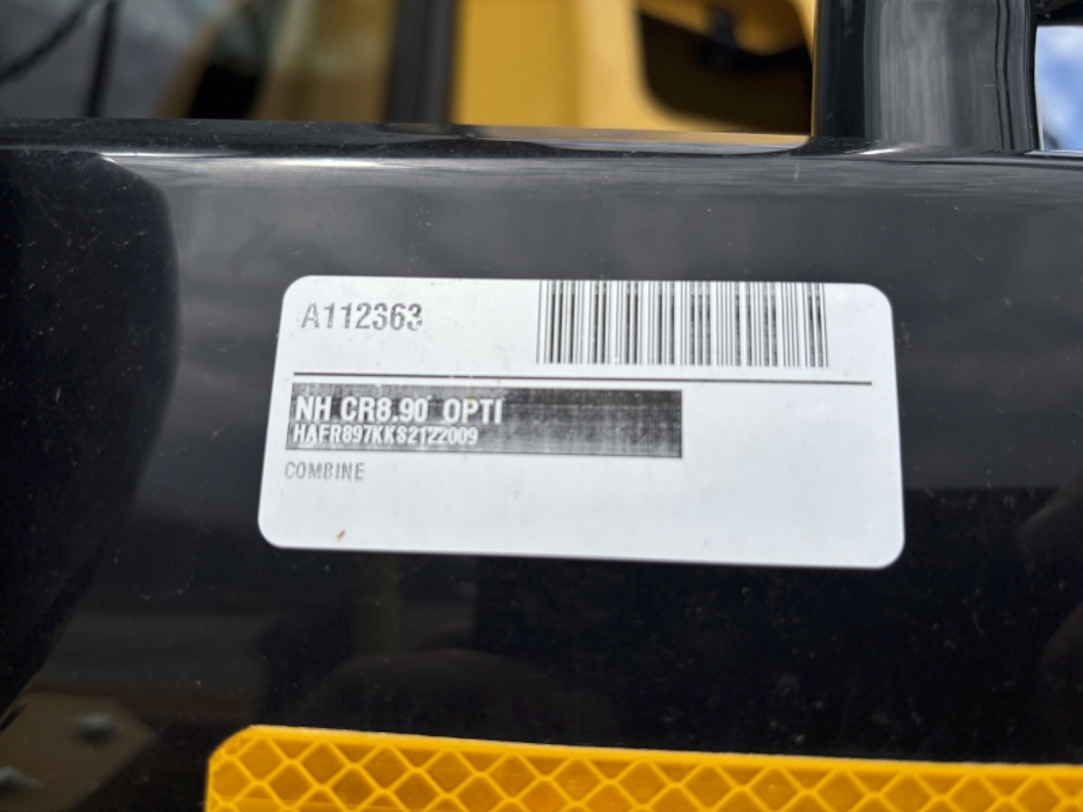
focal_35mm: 26
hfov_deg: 67.3
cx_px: 542
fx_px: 813
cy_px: 406
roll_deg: -1.8
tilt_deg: +11.7
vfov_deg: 53.1
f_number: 1.6
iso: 50
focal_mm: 5.96
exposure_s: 1/7692
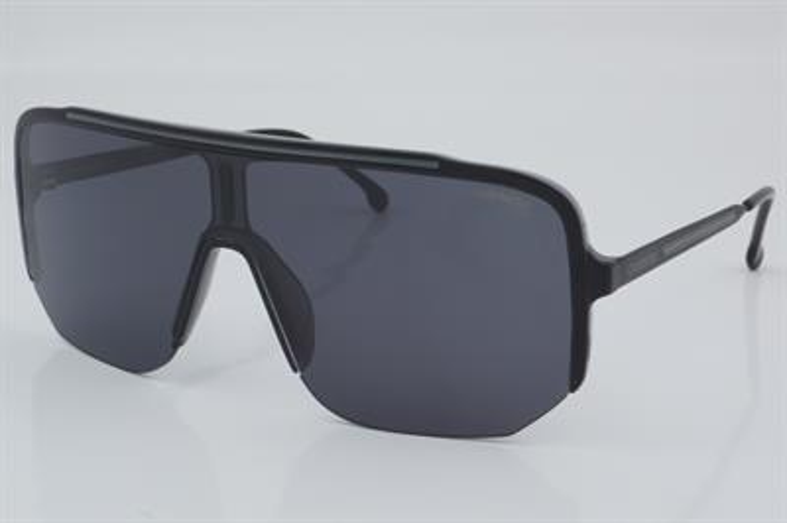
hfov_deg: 27.0
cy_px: 262
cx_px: 394
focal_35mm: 75
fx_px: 1638
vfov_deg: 18.2
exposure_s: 1/4
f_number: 32
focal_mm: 50
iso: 100
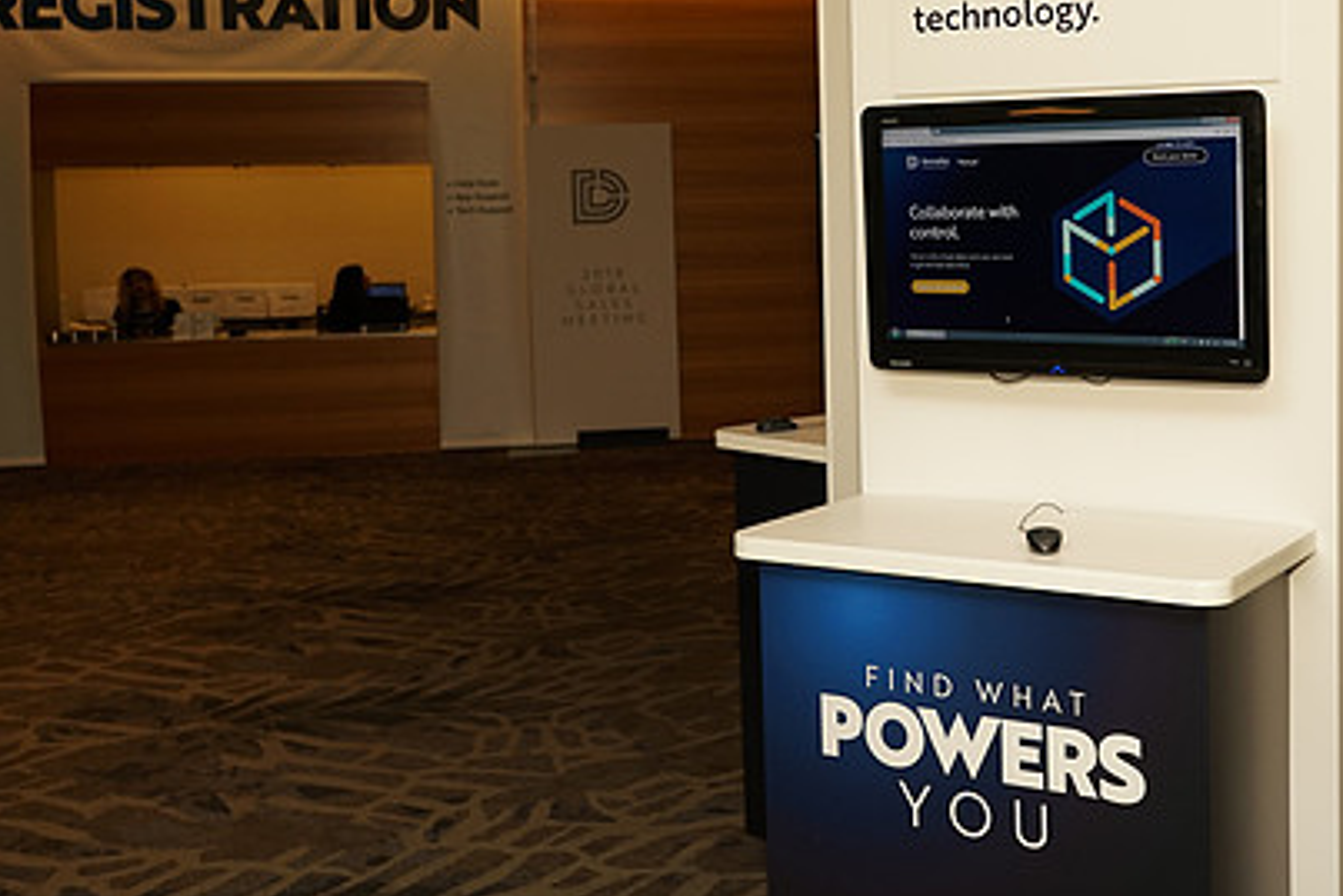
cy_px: 295
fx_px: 1717
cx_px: 906
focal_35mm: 46
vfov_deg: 29.1
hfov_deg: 42.1
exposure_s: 1/125
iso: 640
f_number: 6.3
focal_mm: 32
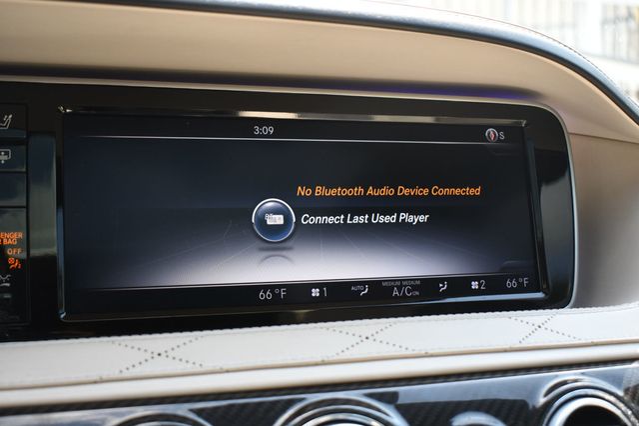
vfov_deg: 29.2
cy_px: 213
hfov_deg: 42.8
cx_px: 320
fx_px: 816
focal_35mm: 46
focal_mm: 31
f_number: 4.2
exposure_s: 1/250
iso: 450
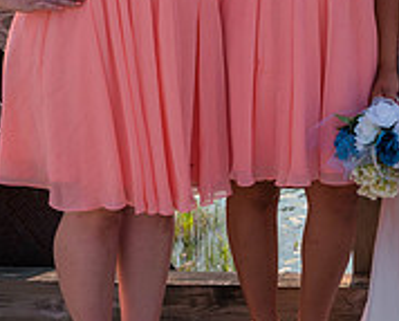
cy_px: -26
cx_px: 435
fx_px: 1242
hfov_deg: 17.6
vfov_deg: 14.4
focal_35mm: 105
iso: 100
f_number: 7.1
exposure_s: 1/400
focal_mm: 24
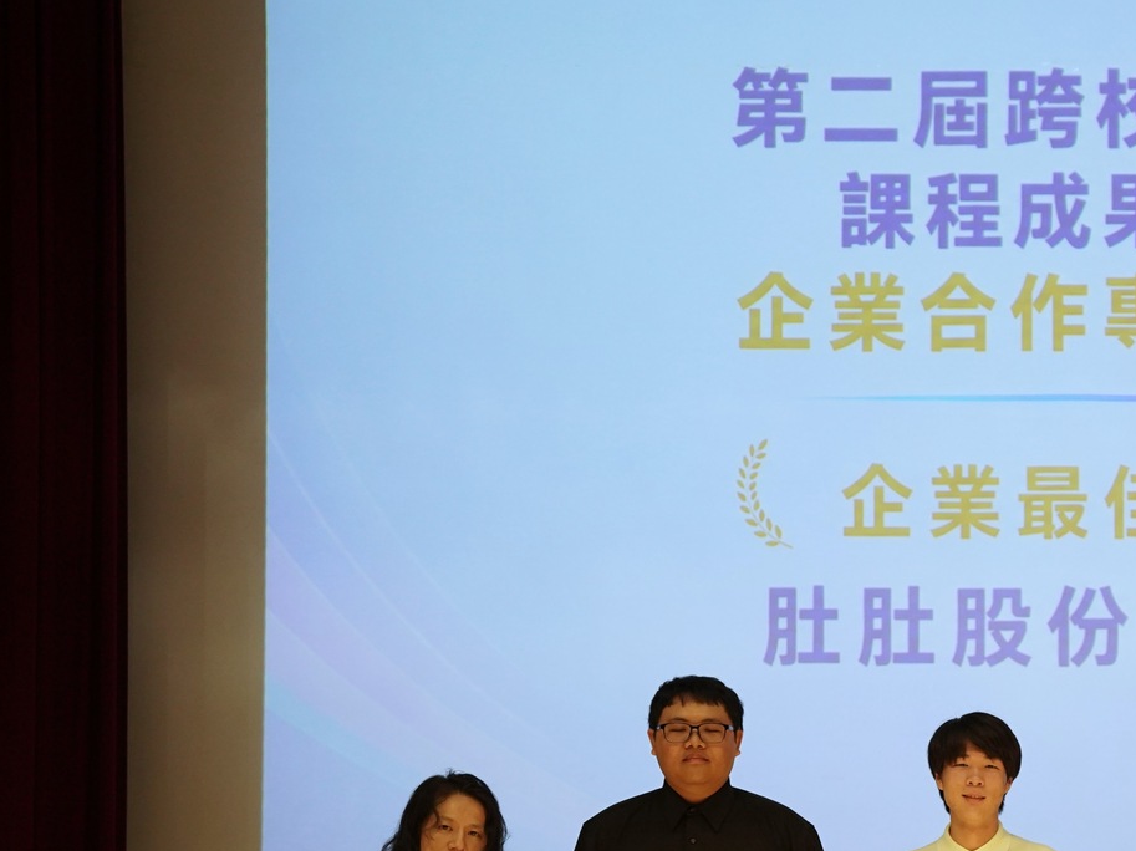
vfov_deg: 16.4
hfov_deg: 21.5
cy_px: 755
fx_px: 2920
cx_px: 1043
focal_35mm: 89
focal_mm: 44
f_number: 3.5
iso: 2500
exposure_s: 1/160
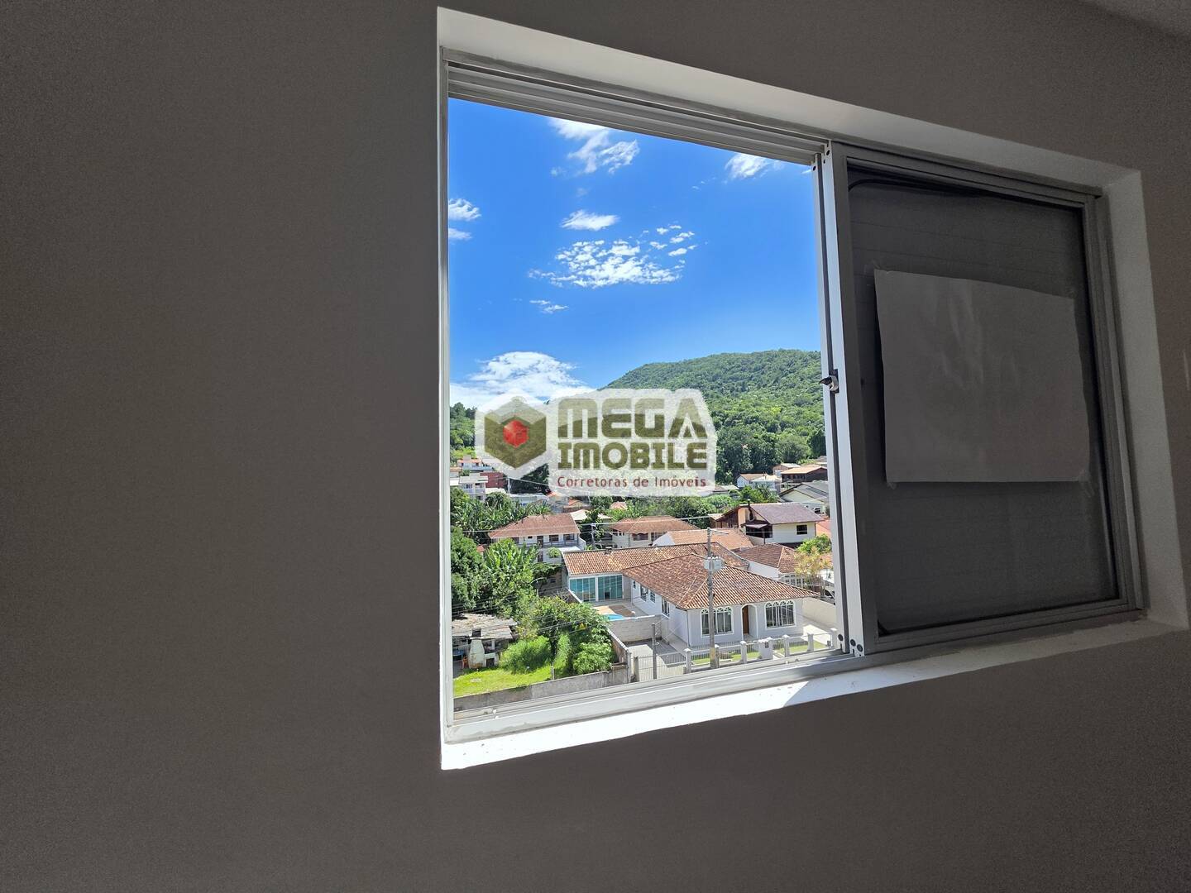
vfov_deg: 89.9
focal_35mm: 13
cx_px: 596
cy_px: 446
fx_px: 447
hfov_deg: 106.2
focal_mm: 2.2
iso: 64
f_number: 1.9
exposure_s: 1/2000
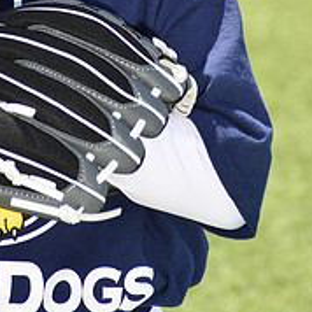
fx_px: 5659
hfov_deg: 3.2
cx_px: 17
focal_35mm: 555
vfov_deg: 3.2
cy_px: -93
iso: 250
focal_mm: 200
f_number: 11
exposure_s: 1/250
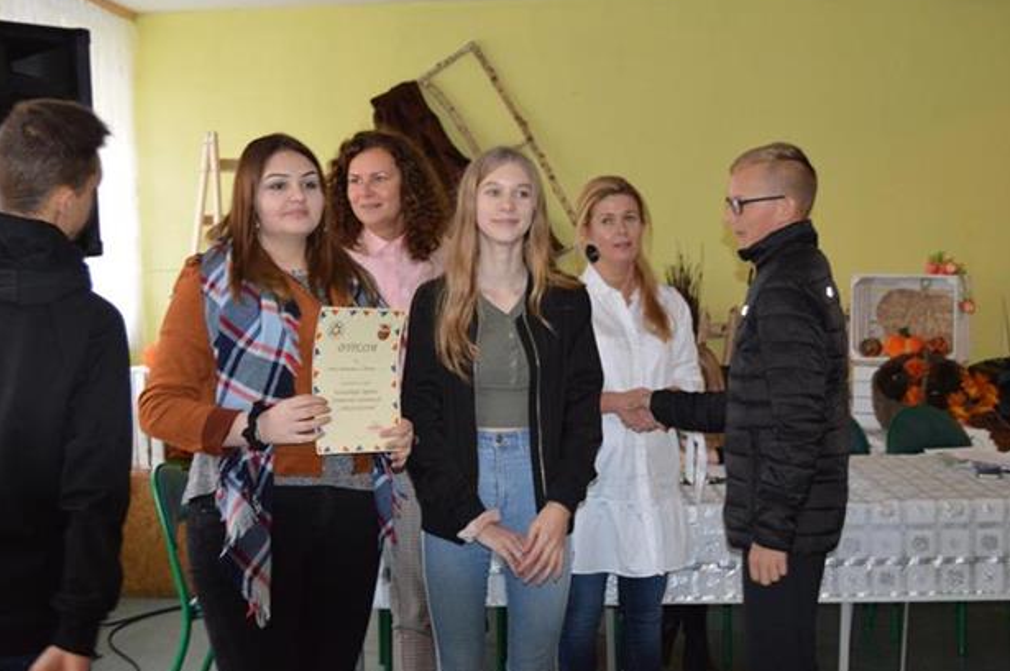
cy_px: 329
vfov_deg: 24.4
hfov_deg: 35.9
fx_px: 1557
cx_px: 504
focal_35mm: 56
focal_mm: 35
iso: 1800
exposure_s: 1/60
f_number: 4.5
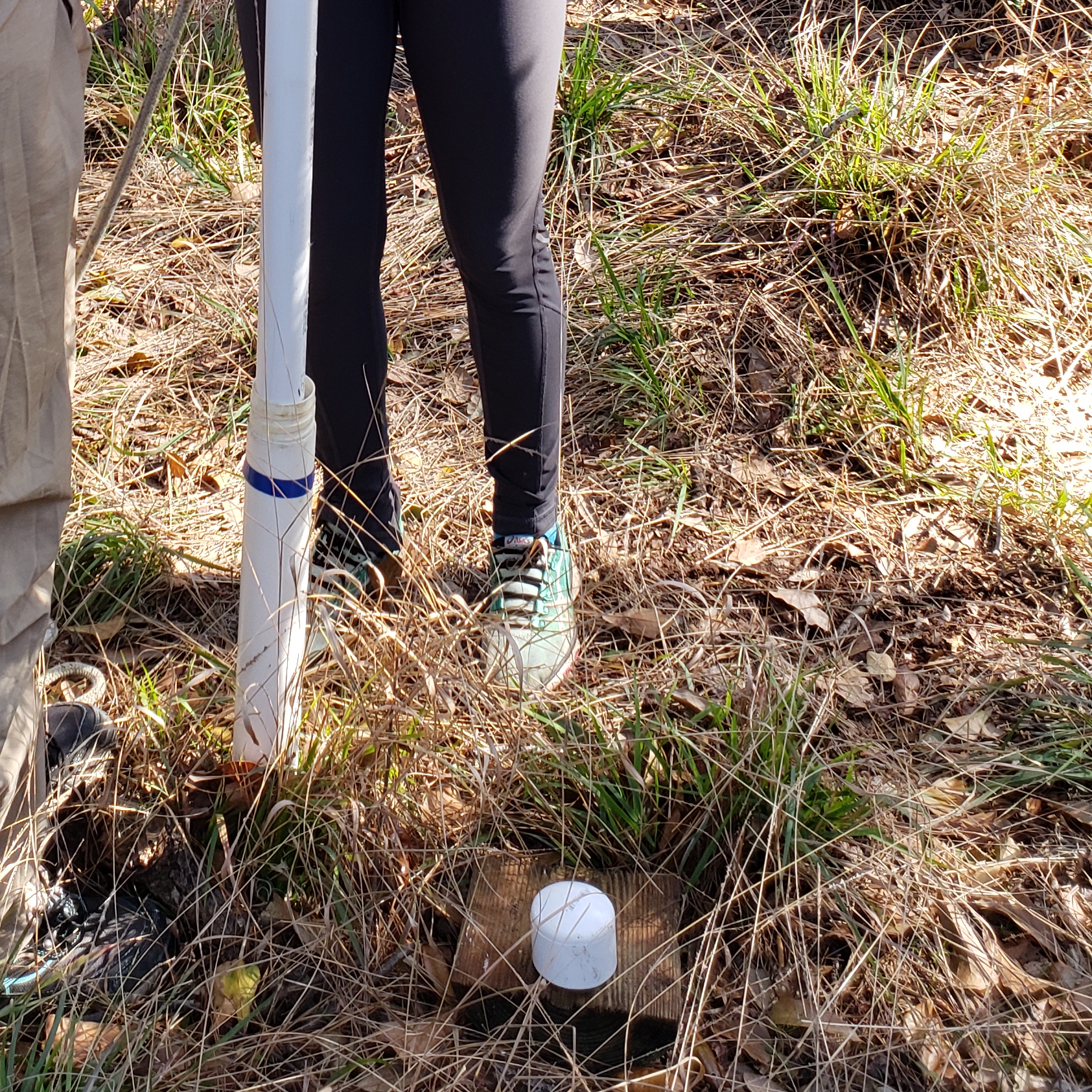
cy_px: -179
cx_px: 275
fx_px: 1963
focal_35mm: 55
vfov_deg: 27.7
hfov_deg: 30.6
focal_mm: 4.3
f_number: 2.4
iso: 64
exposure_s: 1/120
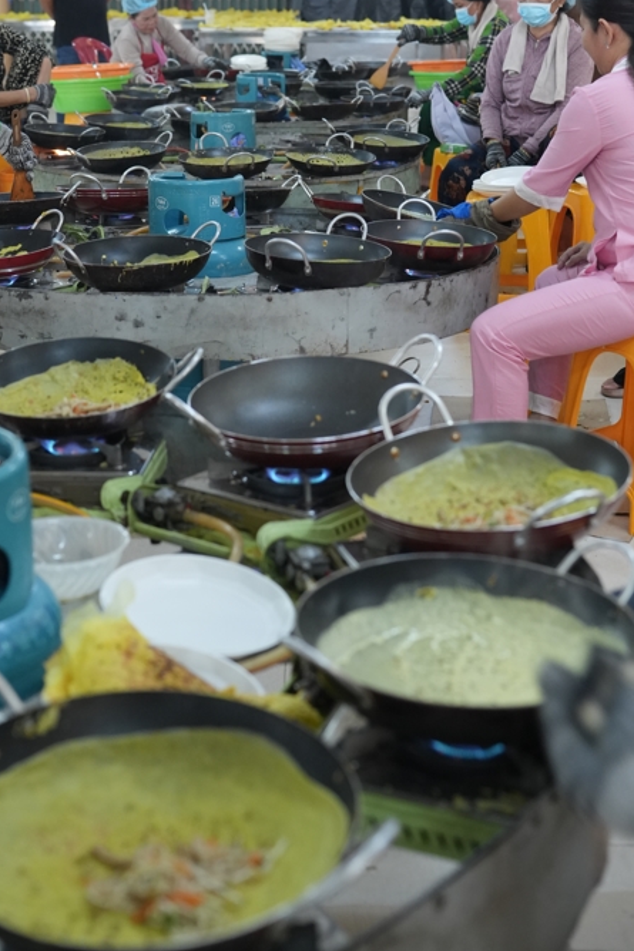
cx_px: 262
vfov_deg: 36.4
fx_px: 1427
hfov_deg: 25.0
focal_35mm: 54
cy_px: 305
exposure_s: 1/100
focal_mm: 37
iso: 2500
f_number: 2.8
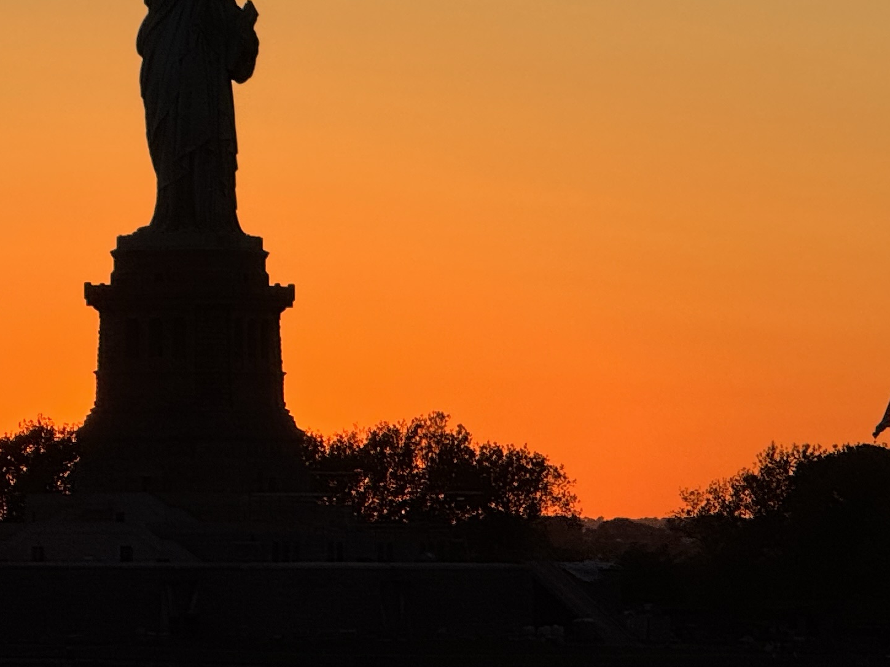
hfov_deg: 5.9
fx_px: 8585
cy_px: 216
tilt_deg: +1.9
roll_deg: -0.6
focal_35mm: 334
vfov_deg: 4.4
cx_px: 257
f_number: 2.8
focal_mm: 15.66
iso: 50
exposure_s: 1/1004
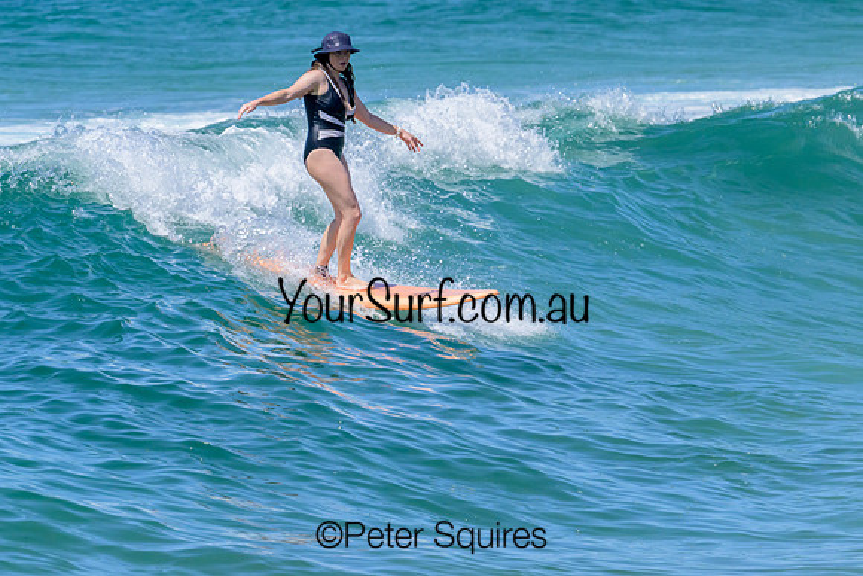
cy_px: 218
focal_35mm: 658
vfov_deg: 2.1
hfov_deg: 3.1
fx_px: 15784
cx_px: 343
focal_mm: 520
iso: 1600
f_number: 16
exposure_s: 1/2000
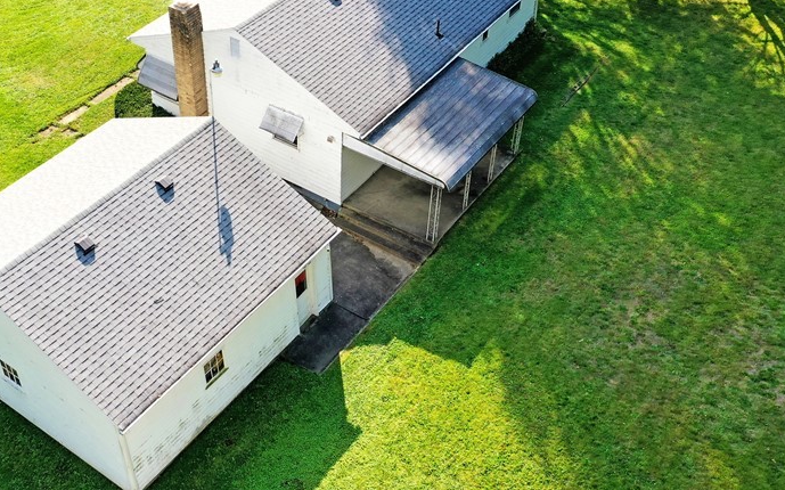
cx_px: 286
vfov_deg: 28.4
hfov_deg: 44.0
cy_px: 173
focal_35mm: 45
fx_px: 962
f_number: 5
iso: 100
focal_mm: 10.26
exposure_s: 1/200
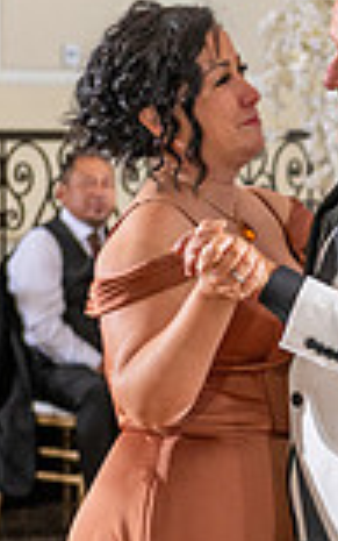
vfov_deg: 10.0
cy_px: 372
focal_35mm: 210
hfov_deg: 6.1
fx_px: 3092
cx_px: 697
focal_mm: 55
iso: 800
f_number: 4
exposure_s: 1/160
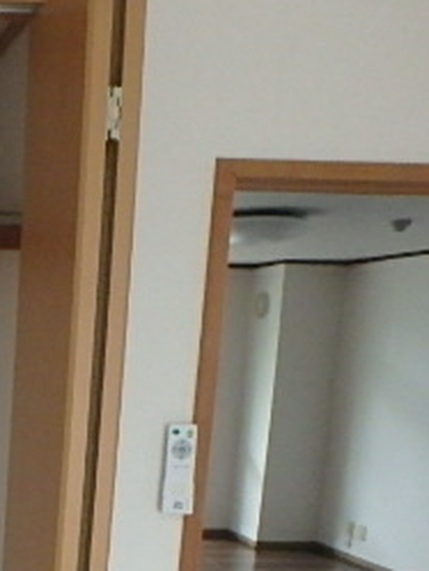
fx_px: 892
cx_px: -243
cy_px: 525
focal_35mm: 54
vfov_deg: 33.5
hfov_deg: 21.8
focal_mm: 3.7
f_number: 3.5
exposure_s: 1/320
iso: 800
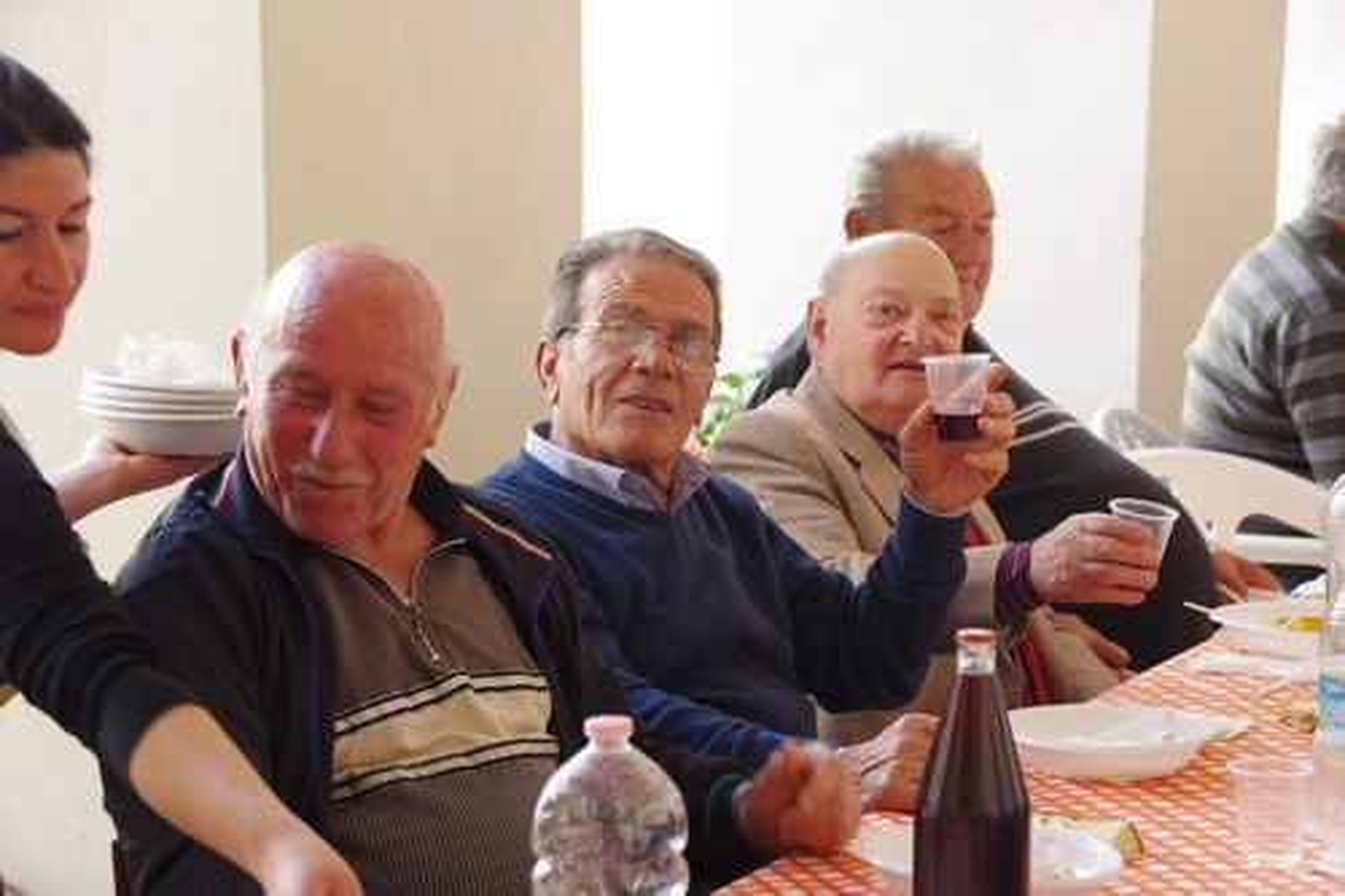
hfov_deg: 18.8
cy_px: 448
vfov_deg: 12.6
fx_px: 4071
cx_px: 672
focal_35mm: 109
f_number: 8
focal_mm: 73
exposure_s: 1/60
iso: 1250
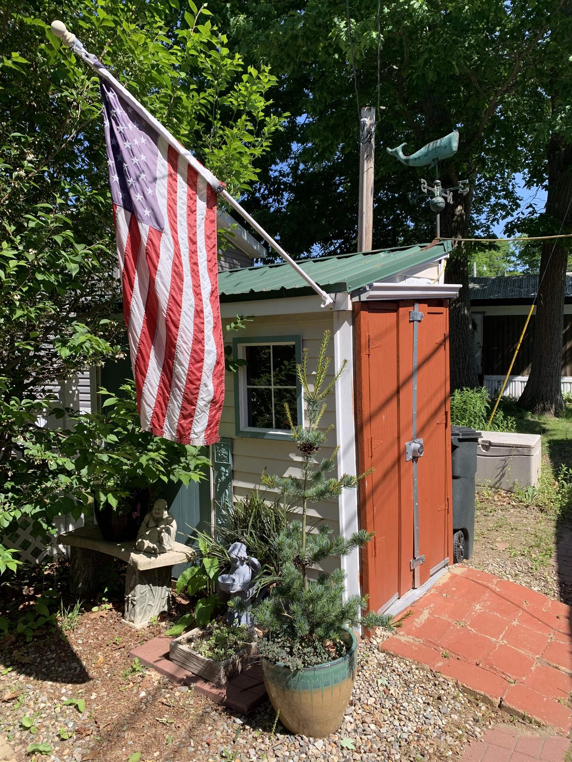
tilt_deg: -0.6
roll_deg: +0.3
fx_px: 573
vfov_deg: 67.3
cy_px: 381
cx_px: 286
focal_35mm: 26
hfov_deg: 53.1
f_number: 1.8
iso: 25
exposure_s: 1/1076
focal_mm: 4.25
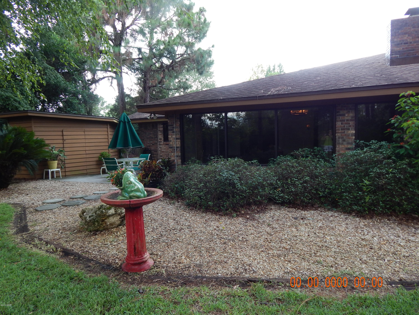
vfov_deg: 58.9
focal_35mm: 23
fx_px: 278
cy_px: 158
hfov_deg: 73.9
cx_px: 210
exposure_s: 1/125
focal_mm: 4
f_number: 3
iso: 125
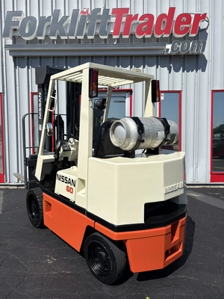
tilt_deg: -0.2
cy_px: 150
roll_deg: +1.3
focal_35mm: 26
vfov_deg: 67.3
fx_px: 224
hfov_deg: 53.1
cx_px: 112
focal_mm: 5.96
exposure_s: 1/5814
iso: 50
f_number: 1.6
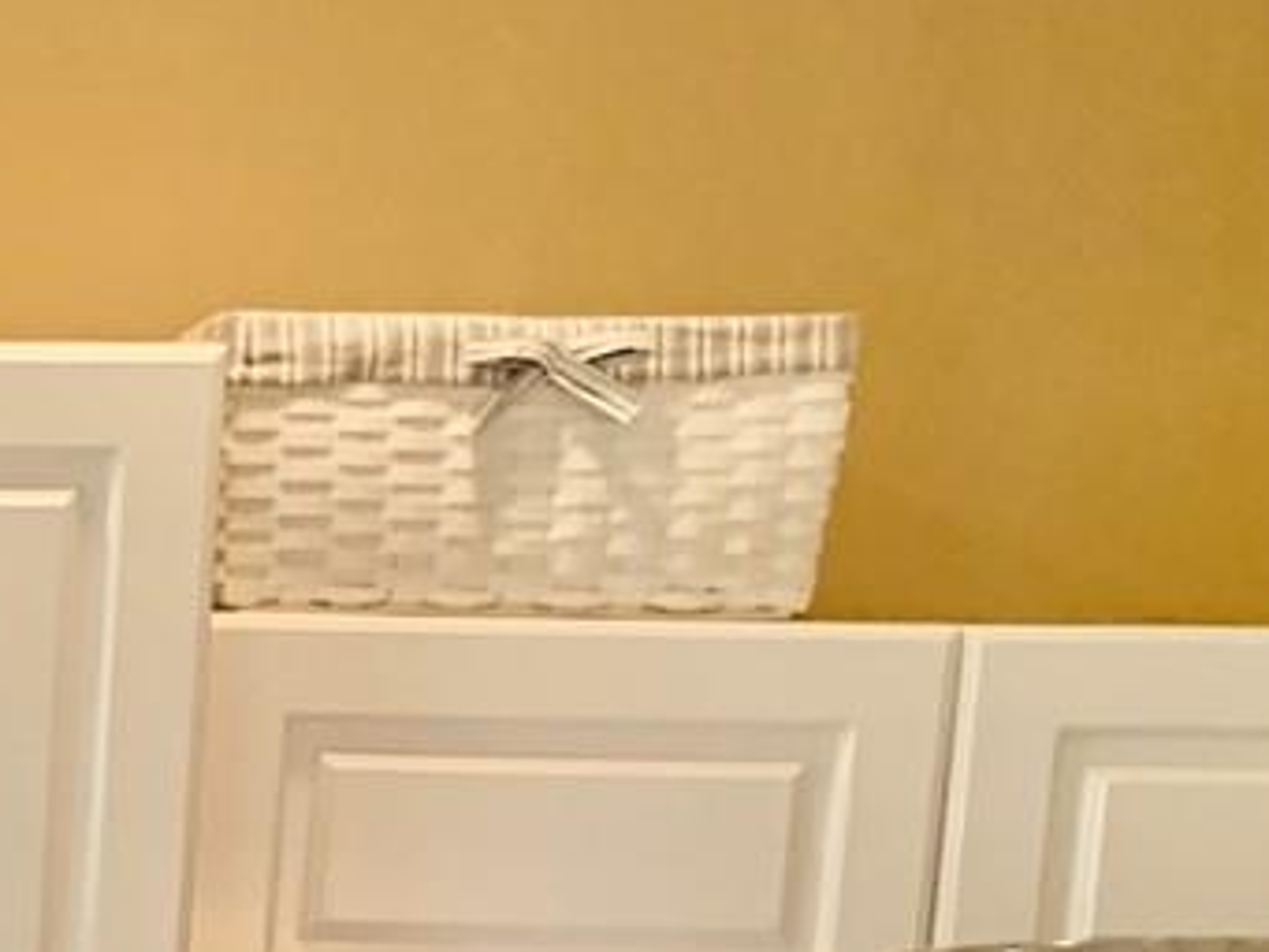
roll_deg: +0.1
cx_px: -1239
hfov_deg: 13.8
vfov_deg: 10.8
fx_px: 4474
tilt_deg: -10.7
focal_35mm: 122
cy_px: 2042
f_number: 1.8
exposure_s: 1/60
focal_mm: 4.25
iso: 125
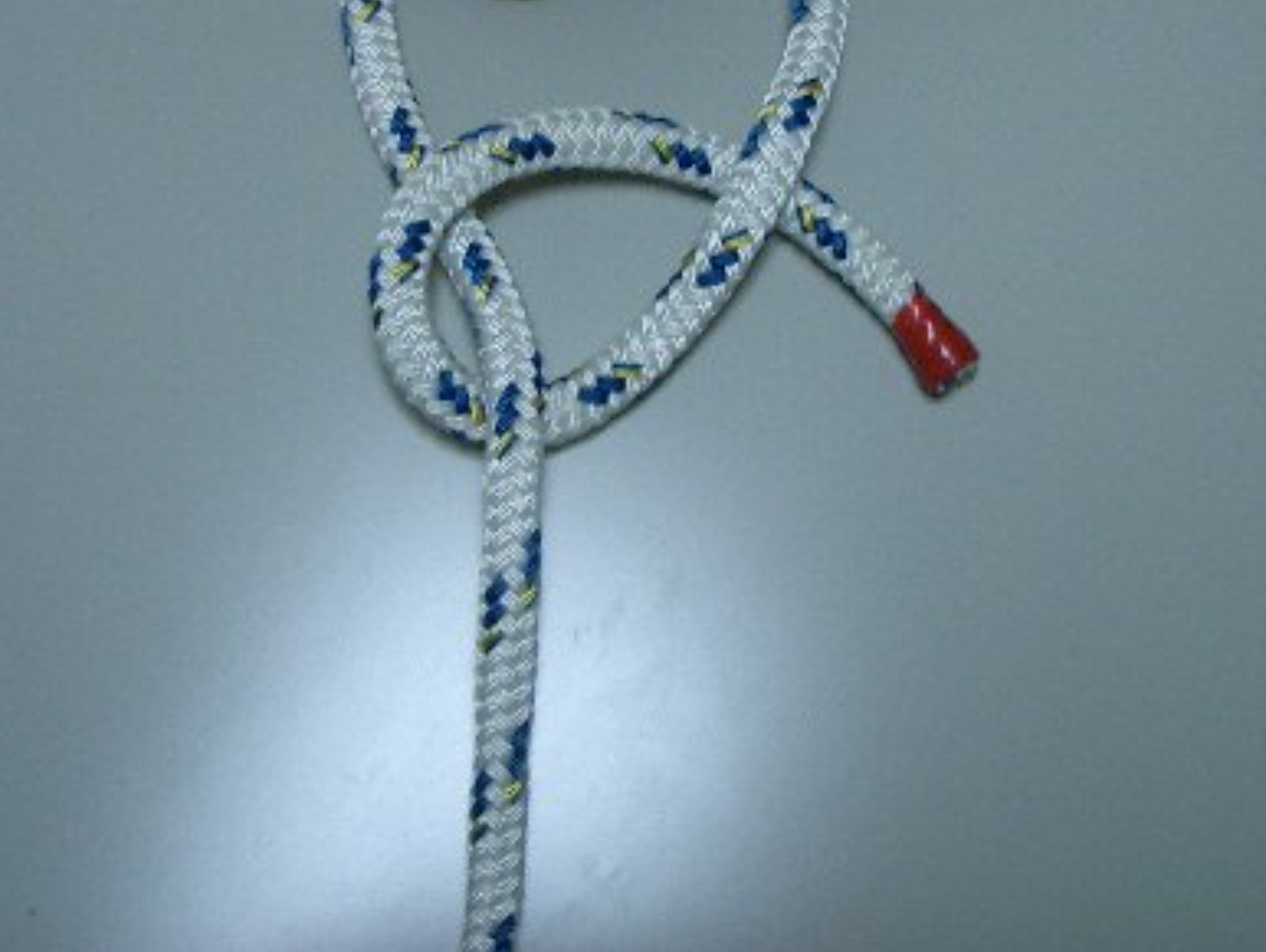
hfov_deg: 33.2
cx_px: 561
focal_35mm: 58
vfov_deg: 24.8
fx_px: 2123
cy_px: 181
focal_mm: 5.8
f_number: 2.6
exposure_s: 1/60
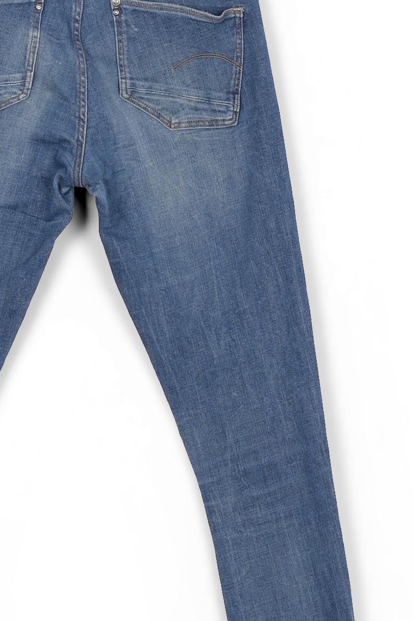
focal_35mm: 133
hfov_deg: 10.3
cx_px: 87
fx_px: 2294
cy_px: 437
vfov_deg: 15.4
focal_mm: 38
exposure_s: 1/125
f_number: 11
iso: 100
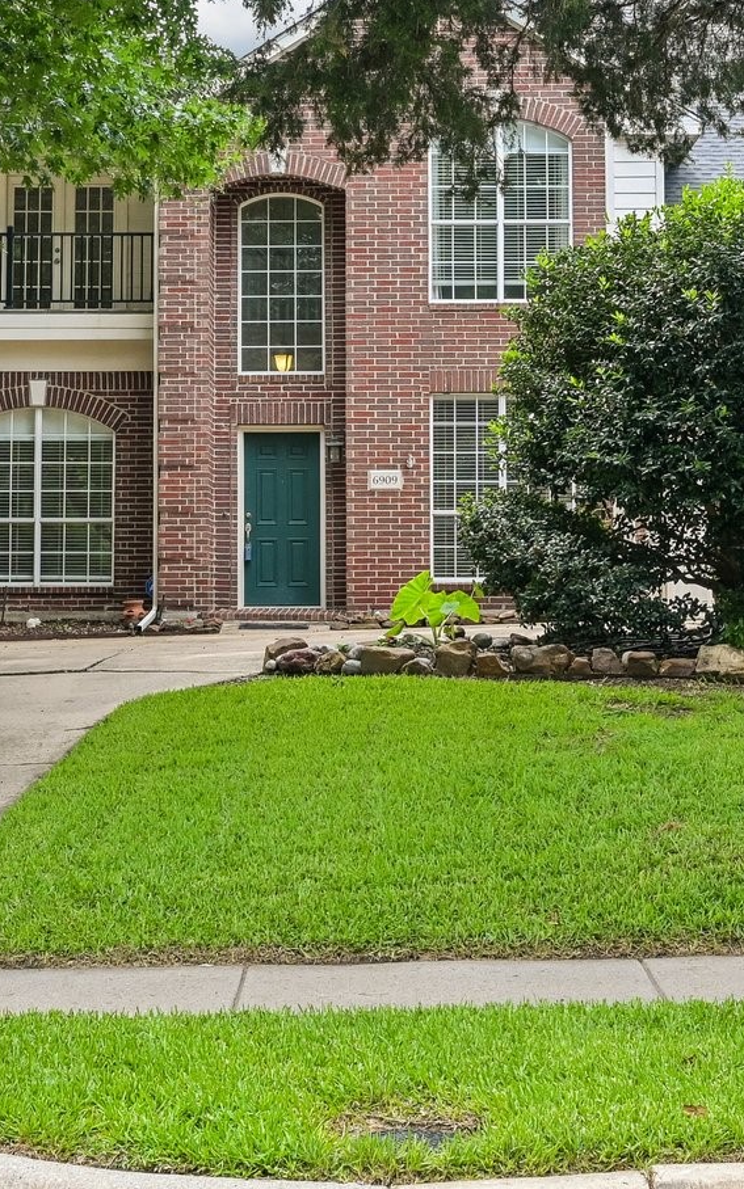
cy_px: 365
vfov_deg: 29.5
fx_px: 2238
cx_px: 387
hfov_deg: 18.9
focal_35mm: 69
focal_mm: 30
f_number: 8
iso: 400
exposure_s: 1/320
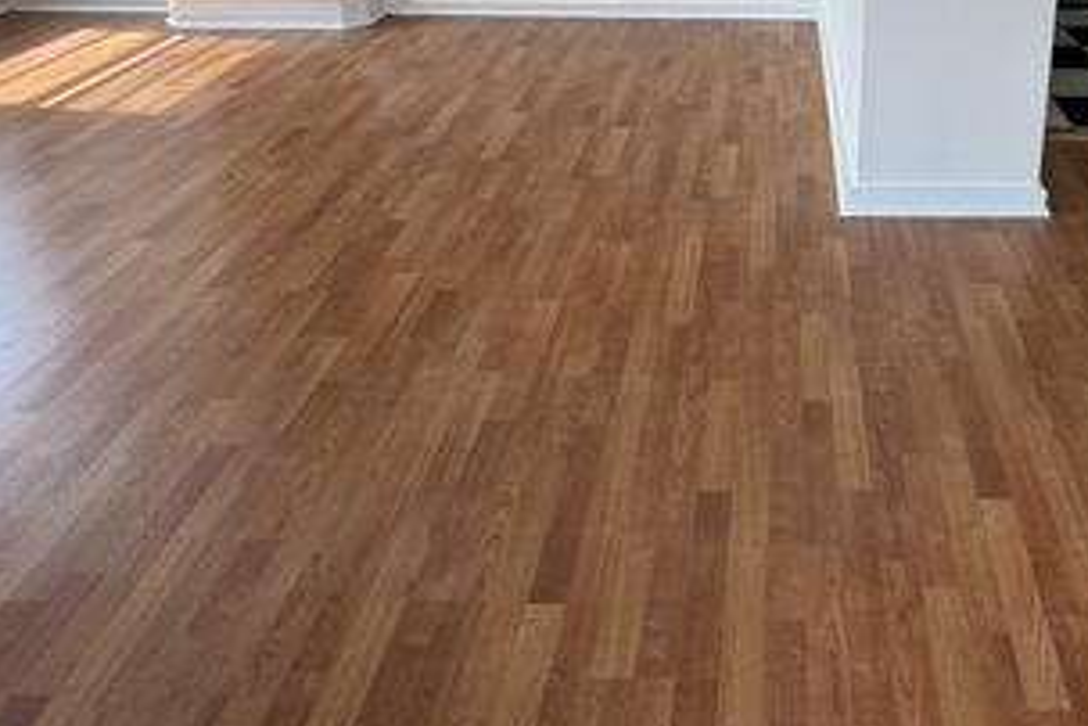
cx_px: 788
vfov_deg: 36.9
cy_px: 0
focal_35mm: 32
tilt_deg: -17.5
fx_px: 967
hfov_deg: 56.4
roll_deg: -1.4
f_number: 2.2
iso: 64
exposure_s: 1/120
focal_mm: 2.22
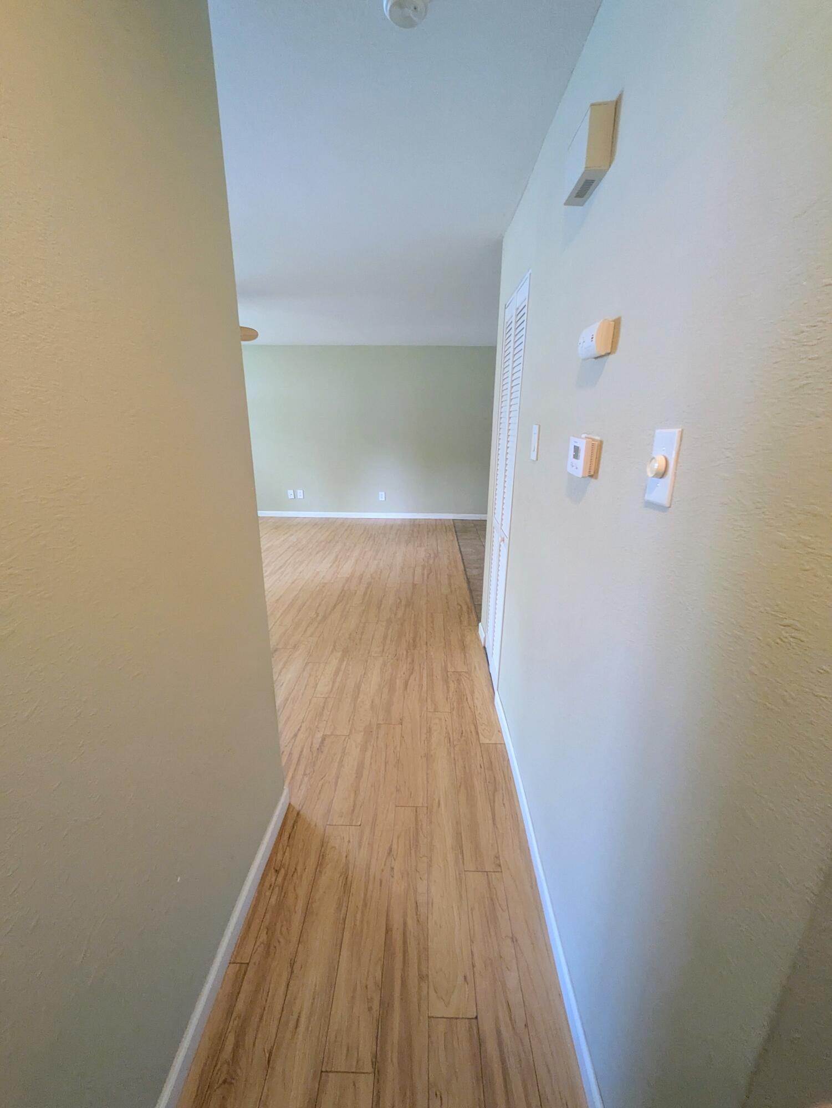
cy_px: 554
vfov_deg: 102.0
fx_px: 448
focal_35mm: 14
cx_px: 416
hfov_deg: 85.7
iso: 456
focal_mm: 1.83
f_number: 2.2
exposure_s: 1/60
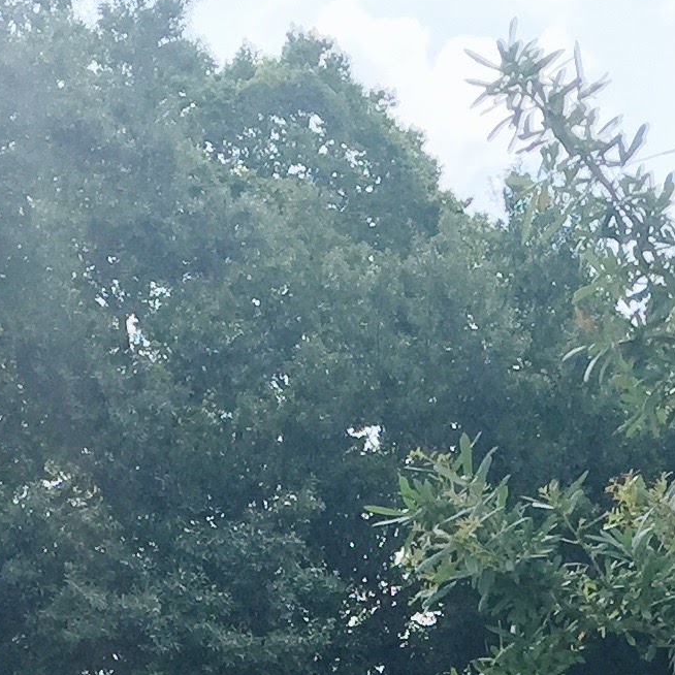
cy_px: 1198
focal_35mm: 128
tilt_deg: -0.8
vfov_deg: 12.5
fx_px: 2824
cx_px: 433
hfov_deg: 13.6
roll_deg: -0.5
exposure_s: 1/1464
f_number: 2.2
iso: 32
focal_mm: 4.15
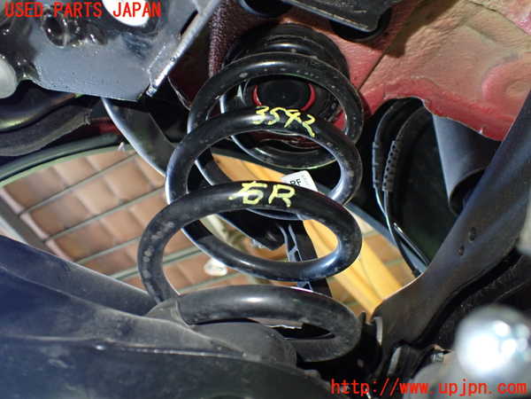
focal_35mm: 30
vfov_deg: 46.8
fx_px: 460
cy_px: 200
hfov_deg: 60.0
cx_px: 266
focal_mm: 5.4
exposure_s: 1/30
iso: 800
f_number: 2.3
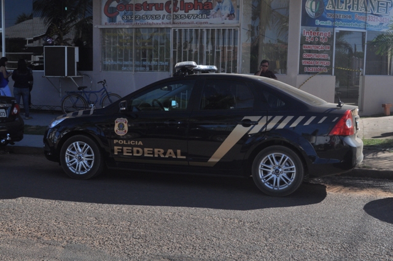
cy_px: 130
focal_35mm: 48
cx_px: 196
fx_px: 523
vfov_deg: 28.0
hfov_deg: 41.2
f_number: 9.5
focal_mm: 32
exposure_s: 1/350
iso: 500
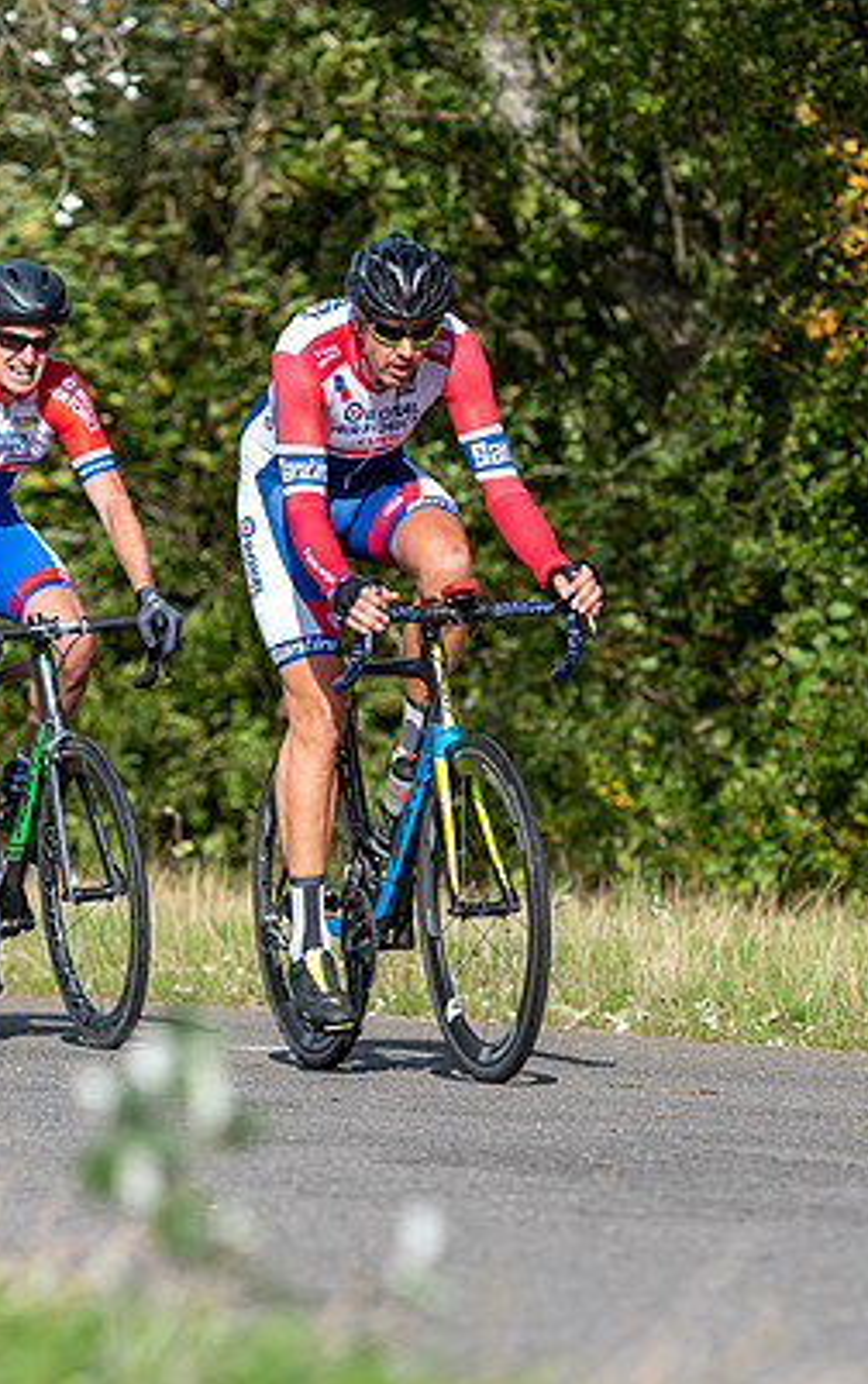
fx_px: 9631
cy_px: 463
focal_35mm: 255
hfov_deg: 5.2
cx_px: 337
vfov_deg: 8.2
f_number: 3.2
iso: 160
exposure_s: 1/2000
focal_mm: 125
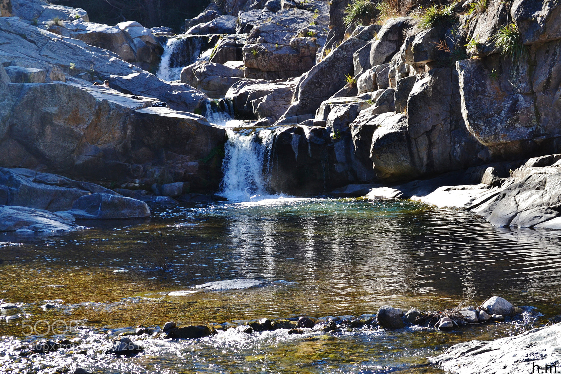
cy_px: 187
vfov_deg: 16.5
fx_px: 1285
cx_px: 280
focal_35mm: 82
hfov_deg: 24.6
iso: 400
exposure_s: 1/200
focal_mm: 55
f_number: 10
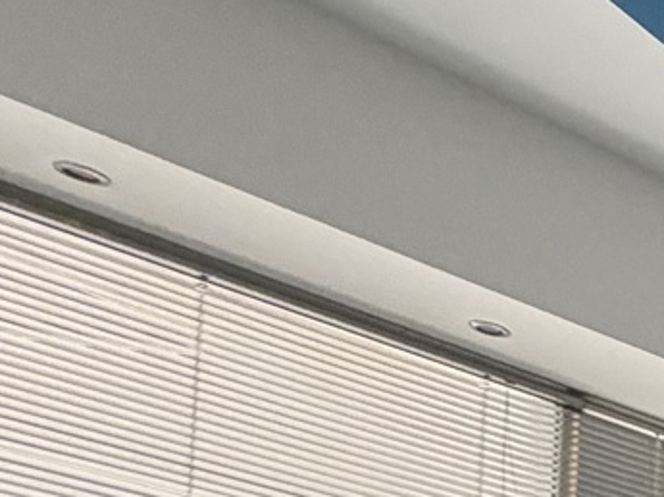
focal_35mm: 78
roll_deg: +0.3
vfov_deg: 15.2
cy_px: 998
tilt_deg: +3.2
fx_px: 1495
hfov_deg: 12.9
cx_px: 1817
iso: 320
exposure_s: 1/73
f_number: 2.2
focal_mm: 2.22
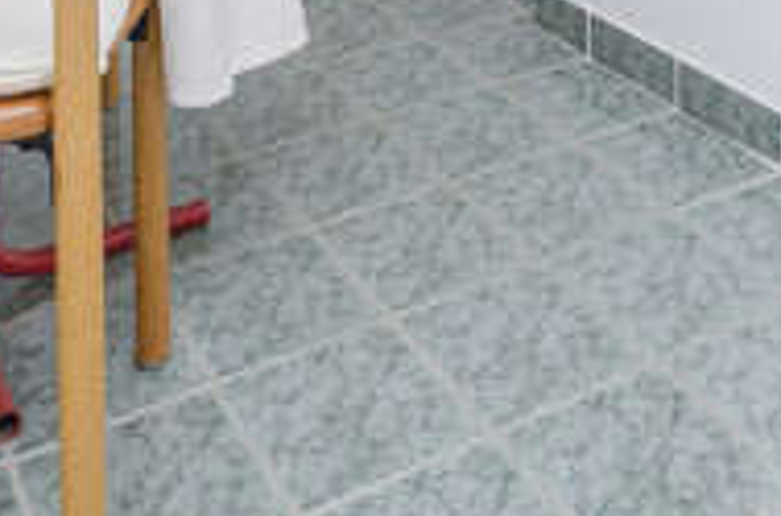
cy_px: -460
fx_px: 1320
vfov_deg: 17.3
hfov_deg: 31.7
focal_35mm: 61
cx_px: 674
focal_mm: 10
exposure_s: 1/50
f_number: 8
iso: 250
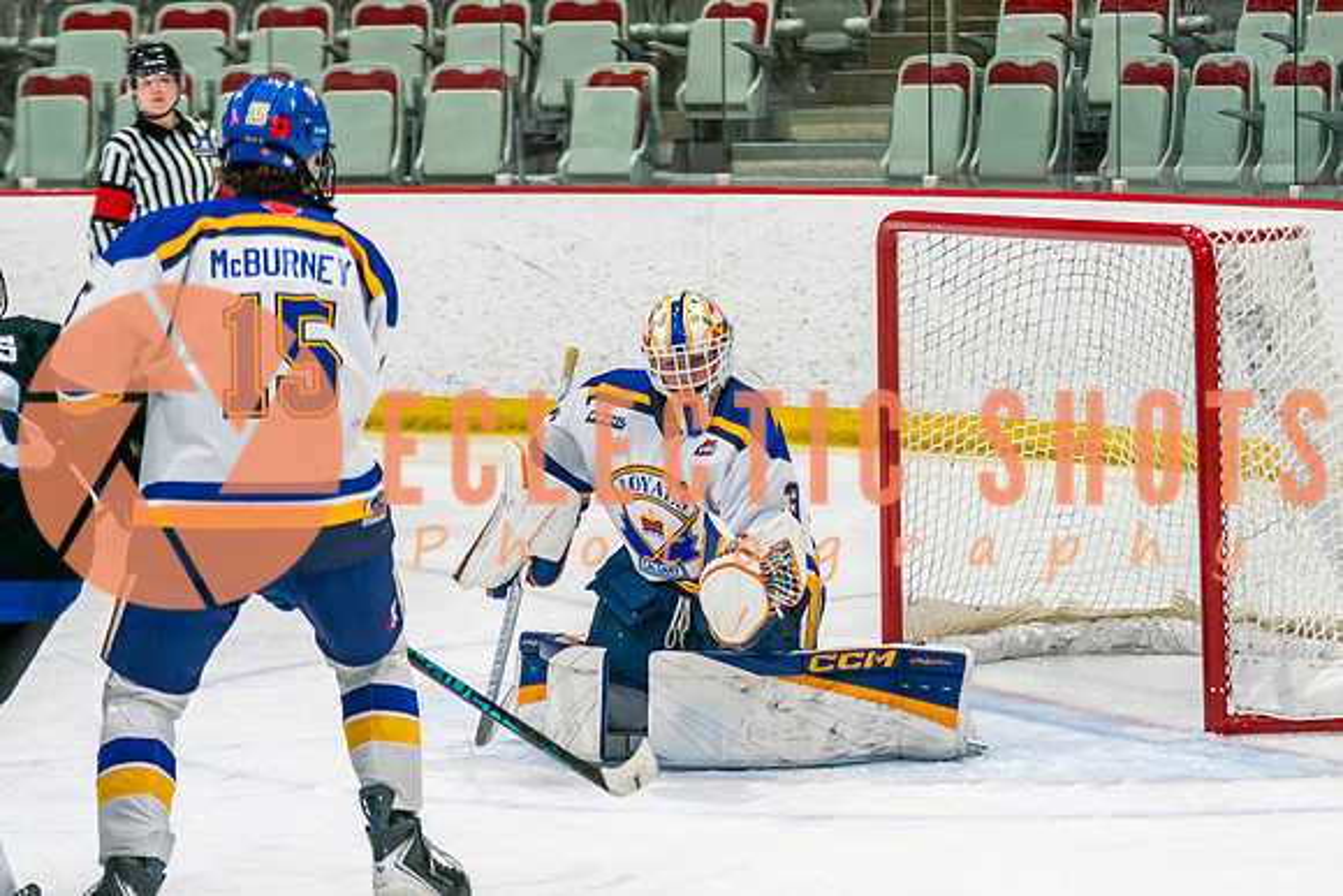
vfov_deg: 8.0
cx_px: 897
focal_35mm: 172
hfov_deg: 11.9
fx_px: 6418
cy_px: 466
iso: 500
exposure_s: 1/640
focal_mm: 88
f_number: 2.8
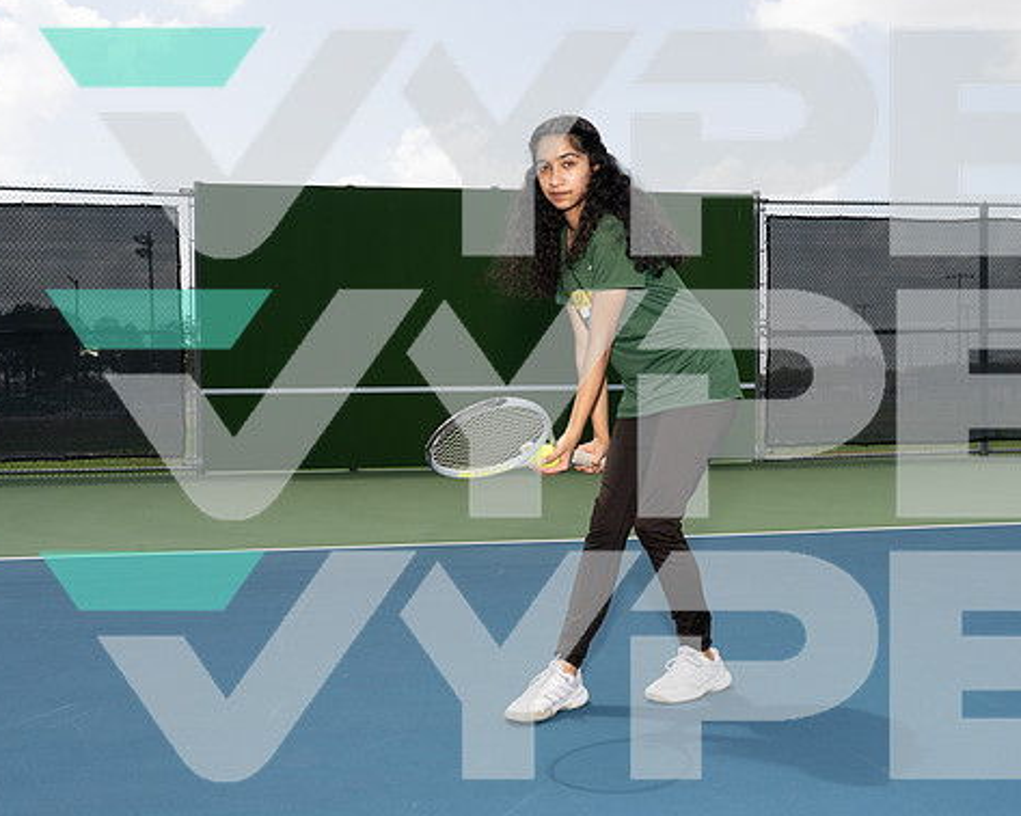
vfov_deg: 39.1
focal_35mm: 38
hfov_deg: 47.8
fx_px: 1148
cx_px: 596
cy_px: 405
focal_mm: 33
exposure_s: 1/250
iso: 160
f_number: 10
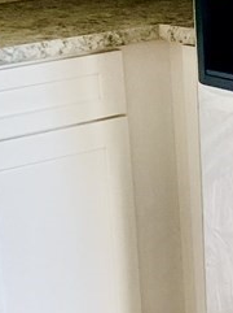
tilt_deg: -12.5
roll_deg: +1.3
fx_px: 1494
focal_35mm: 166
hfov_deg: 8.5
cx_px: 439
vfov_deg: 11.9
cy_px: 134
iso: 125
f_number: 1.8
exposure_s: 1/121
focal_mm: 4.25
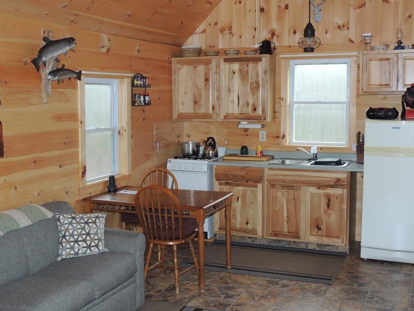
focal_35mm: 44
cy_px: 157
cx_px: 208
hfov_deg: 42.9
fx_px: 526
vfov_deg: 32.9
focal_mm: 7.6
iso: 250
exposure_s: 1/30
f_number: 3.4
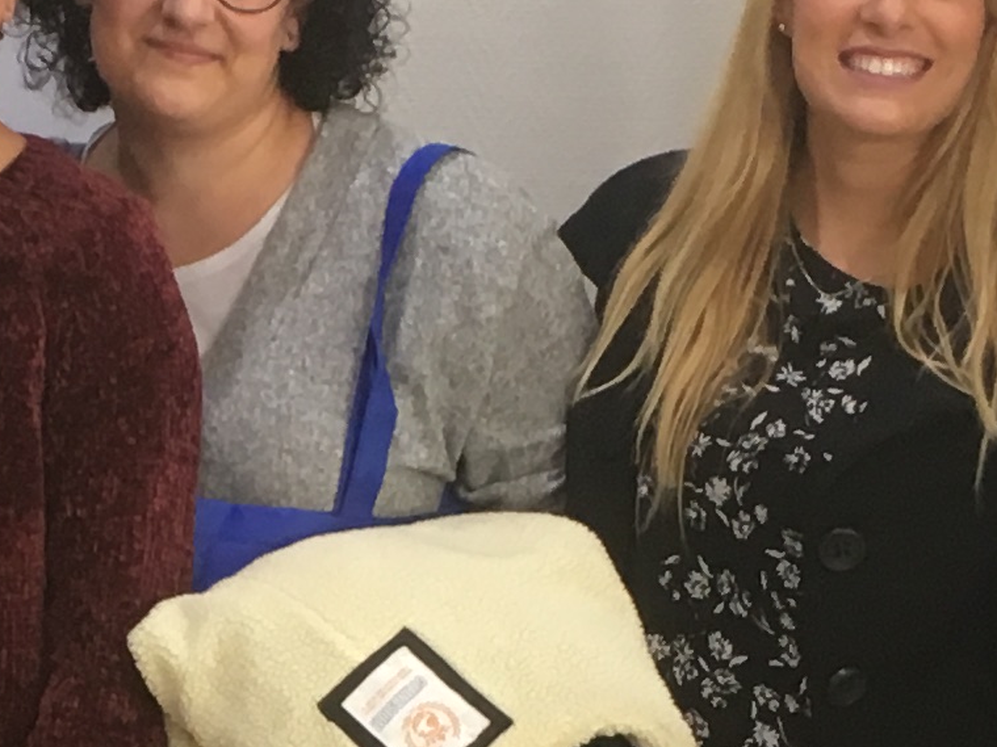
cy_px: 746
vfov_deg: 9.6
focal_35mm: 154
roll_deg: +0.0
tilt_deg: -12.5
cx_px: 106
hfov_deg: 12.7
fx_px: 4435
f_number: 2.2
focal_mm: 4.15
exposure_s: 1/33
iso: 100
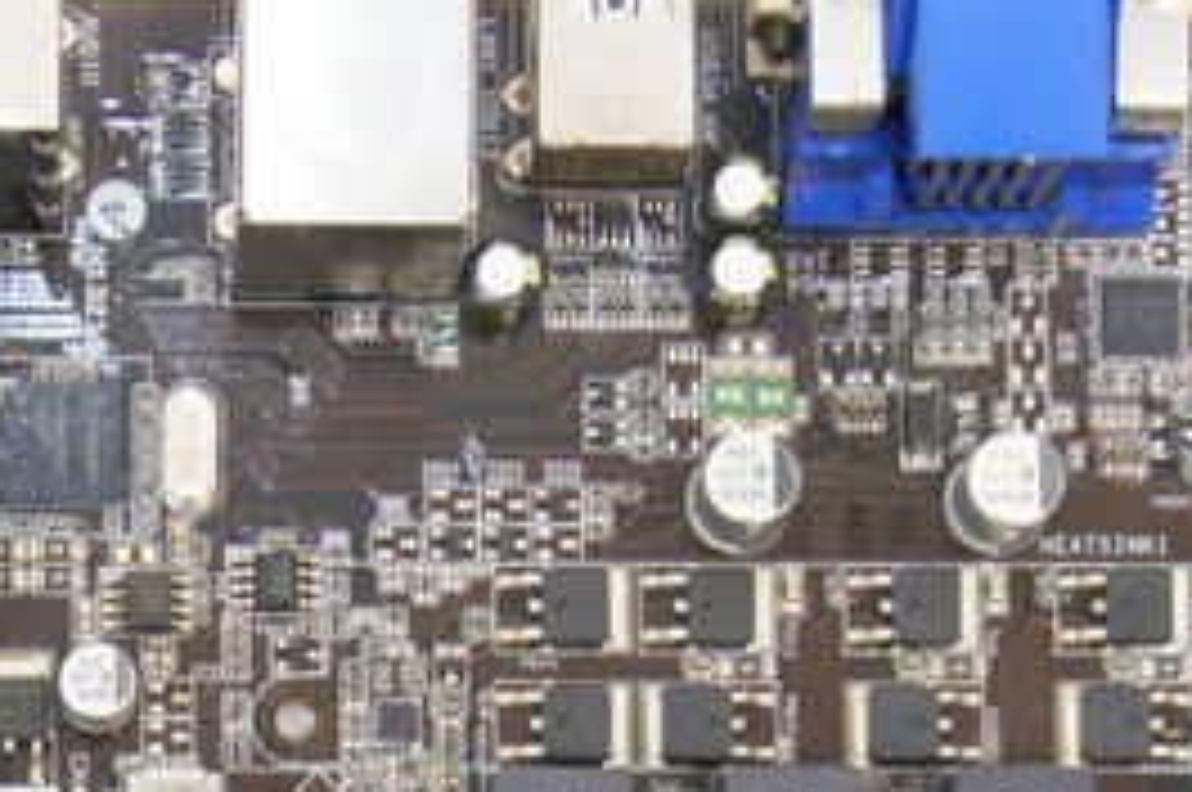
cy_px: 1159
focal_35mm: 174
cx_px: 241
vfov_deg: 7.7
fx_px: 5754
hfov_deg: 11.8
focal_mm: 30
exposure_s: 1/30
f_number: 7.1
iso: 400
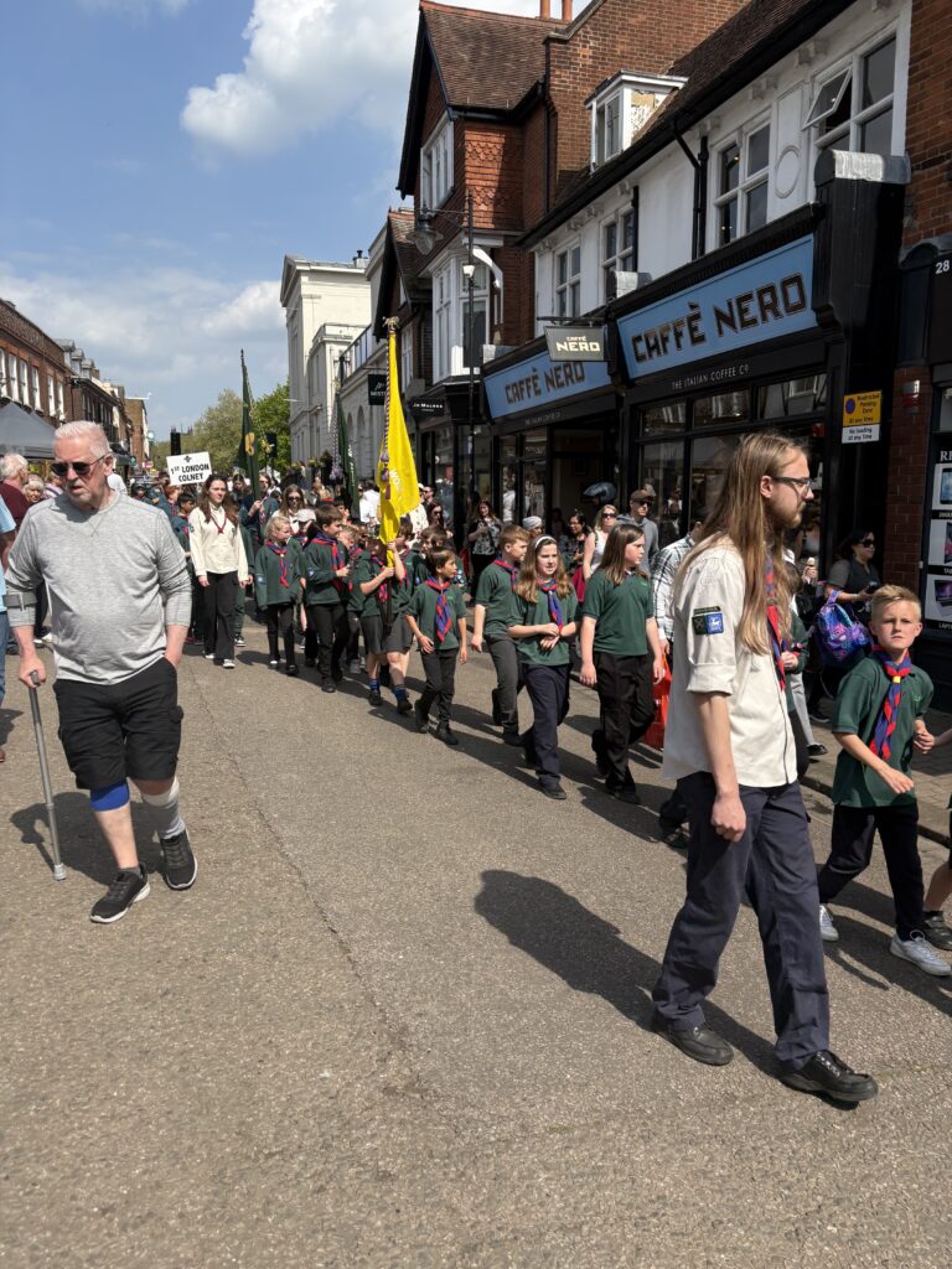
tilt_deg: -6.8
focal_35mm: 26
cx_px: 476
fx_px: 953
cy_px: 634
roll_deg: -0.6
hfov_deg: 53.1
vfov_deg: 67.3
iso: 50
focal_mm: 5.96
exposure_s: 1/3125
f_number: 1.6
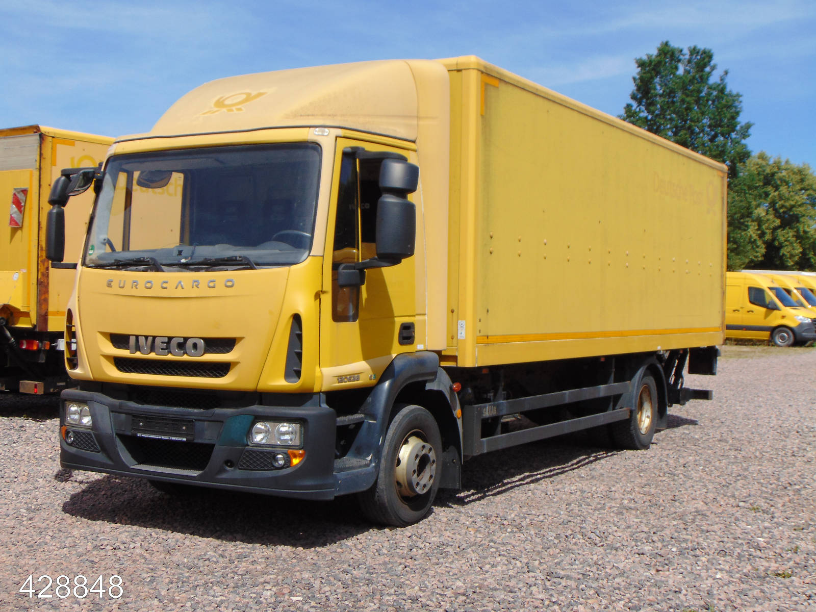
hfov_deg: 38.2
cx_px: 408
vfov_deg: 29.1
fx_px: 1179
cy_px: 306
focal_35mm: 50
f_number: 9
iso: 80
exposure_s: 1/200
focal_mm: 9
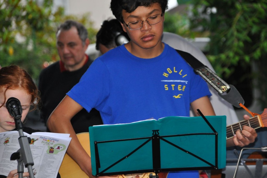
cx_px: 134
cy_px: 89
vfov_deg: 5.5
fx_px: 1833
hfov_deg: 8.3
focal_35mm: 248
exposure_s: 1/60
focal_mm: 165
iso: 800
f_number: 6
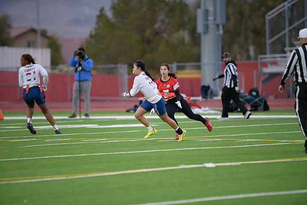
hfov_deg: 6.9
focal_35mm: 300
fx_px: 2559
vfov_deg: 4.6
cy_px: 102
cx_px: 154
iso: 4500
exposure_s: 1/3200
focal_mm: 300
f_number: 2.8
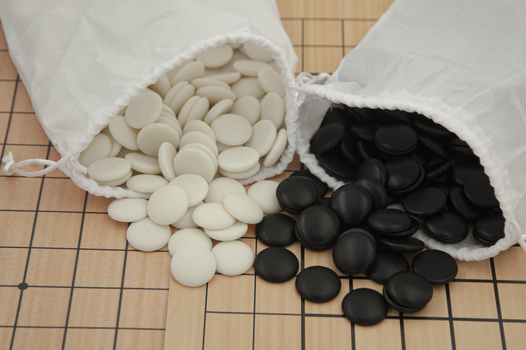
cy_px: 175
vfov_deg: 14.0
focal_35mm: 98
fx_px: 1423
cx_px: 263
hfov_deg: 20.9
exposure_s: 1/320
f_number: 5.3
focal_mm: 65
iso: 400
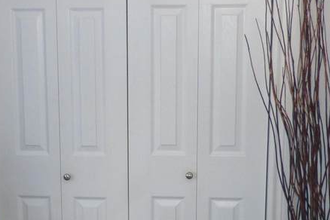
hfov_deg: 26.6
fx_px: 697
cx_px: 125
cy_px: 160
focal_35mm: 76
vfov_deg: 17.9
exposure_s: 1/30
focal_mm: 4.5
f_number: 2.8
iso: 100
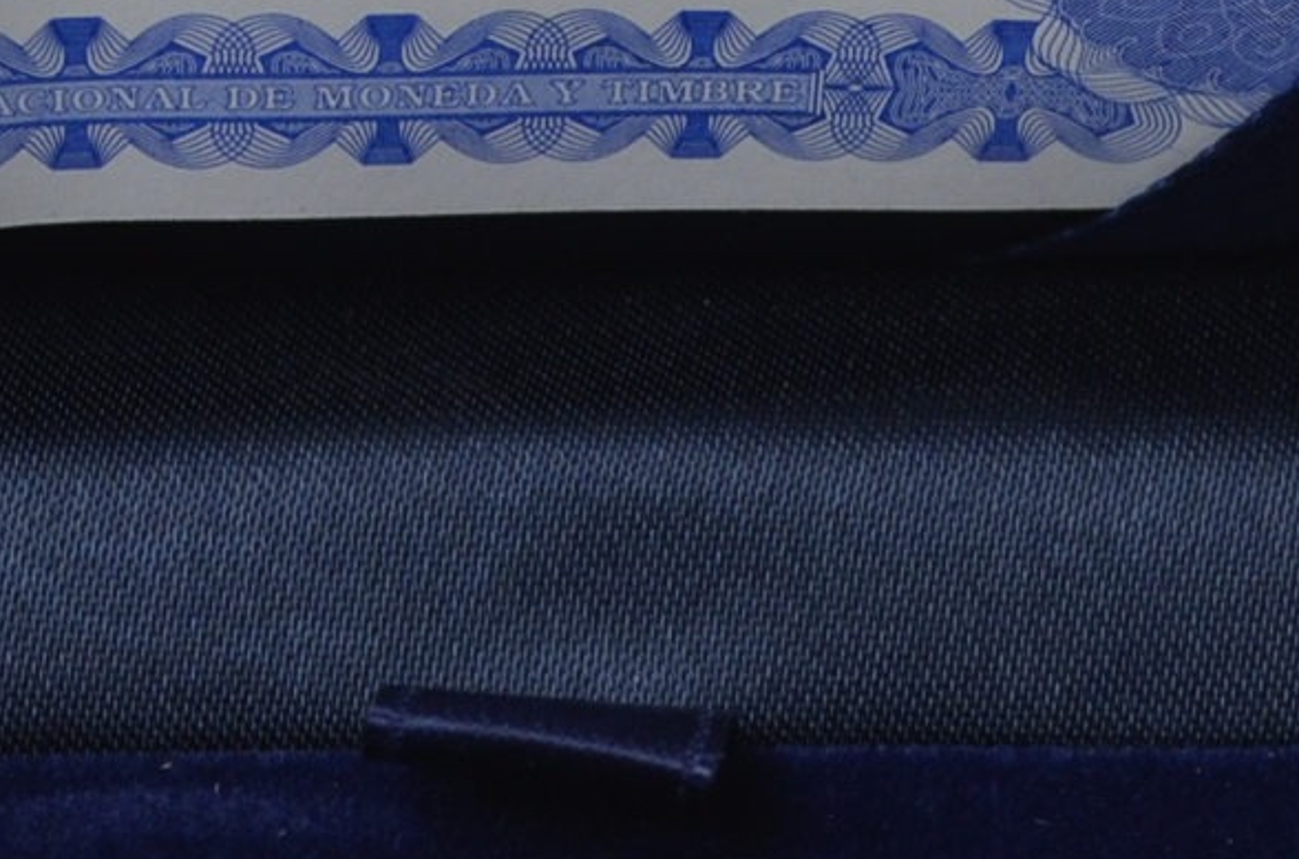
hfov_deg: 9.4
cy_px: 674
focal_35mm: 220
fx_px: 7923
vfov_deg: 6.2
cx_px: 614
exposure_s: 1/60
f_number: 5
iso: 450
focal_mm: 35
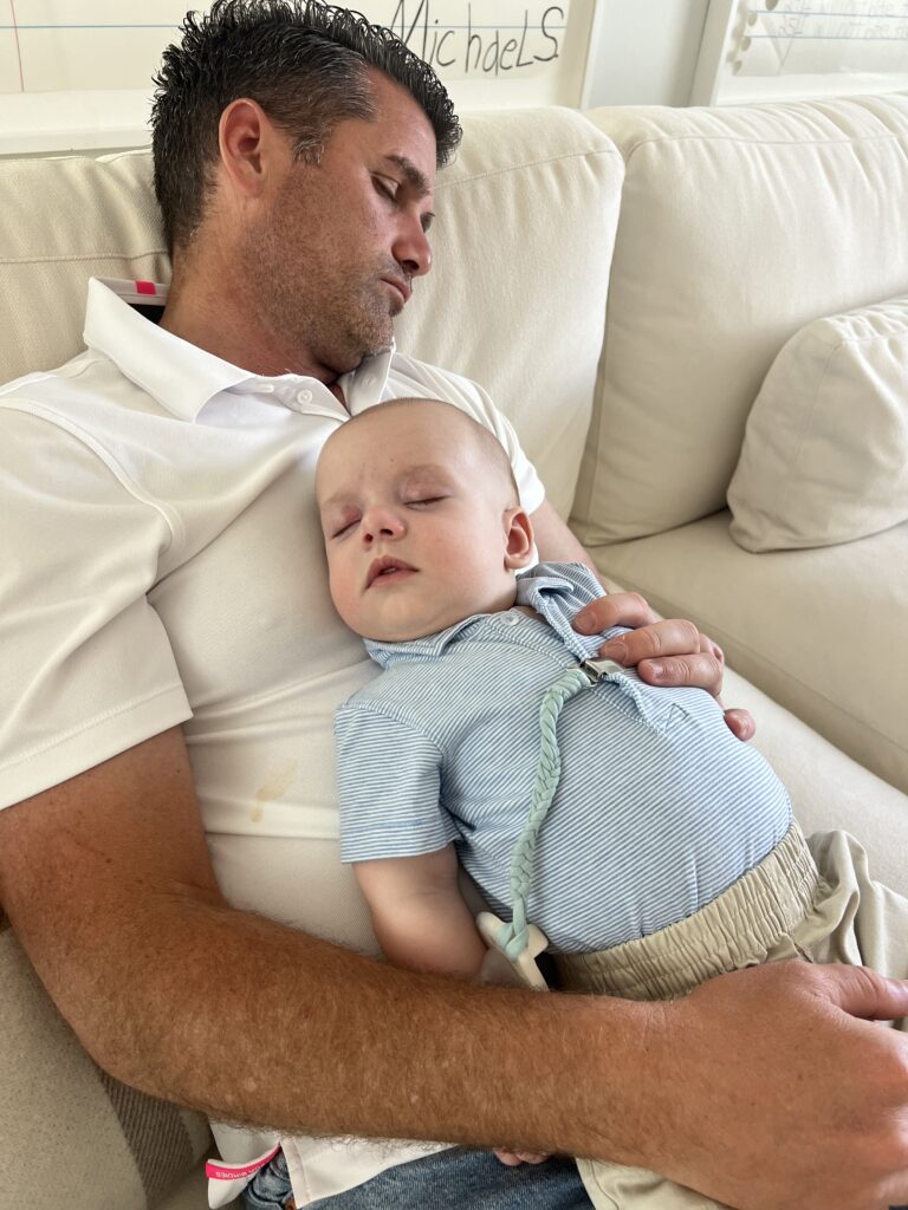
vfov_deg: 67.3
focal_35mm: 26
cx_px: 454
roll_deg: -5.6
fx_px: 909
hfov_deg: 53.1
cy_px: 605
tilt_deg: -37.2
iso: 125
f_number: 1.5
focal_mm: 5.7
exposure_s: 1/120
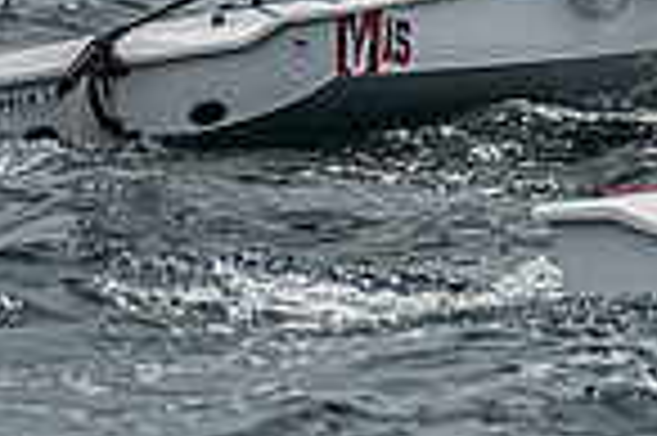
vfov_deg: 0.7
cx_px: 1101
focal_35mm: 1987
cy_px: -473
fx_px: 36222
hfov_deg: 1.0
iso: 320
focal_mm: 400
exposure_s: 1/3200
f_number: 8
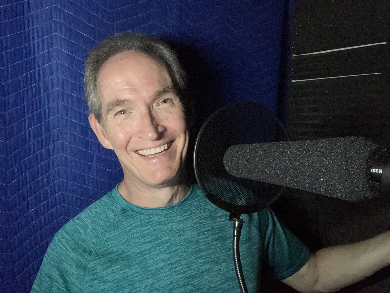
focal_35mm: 32
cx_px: 195
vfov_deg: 44.2
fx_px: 361
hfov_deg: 56.8
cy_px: 146
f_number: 2.2
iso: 640
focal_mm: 2.87
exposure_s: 1/30
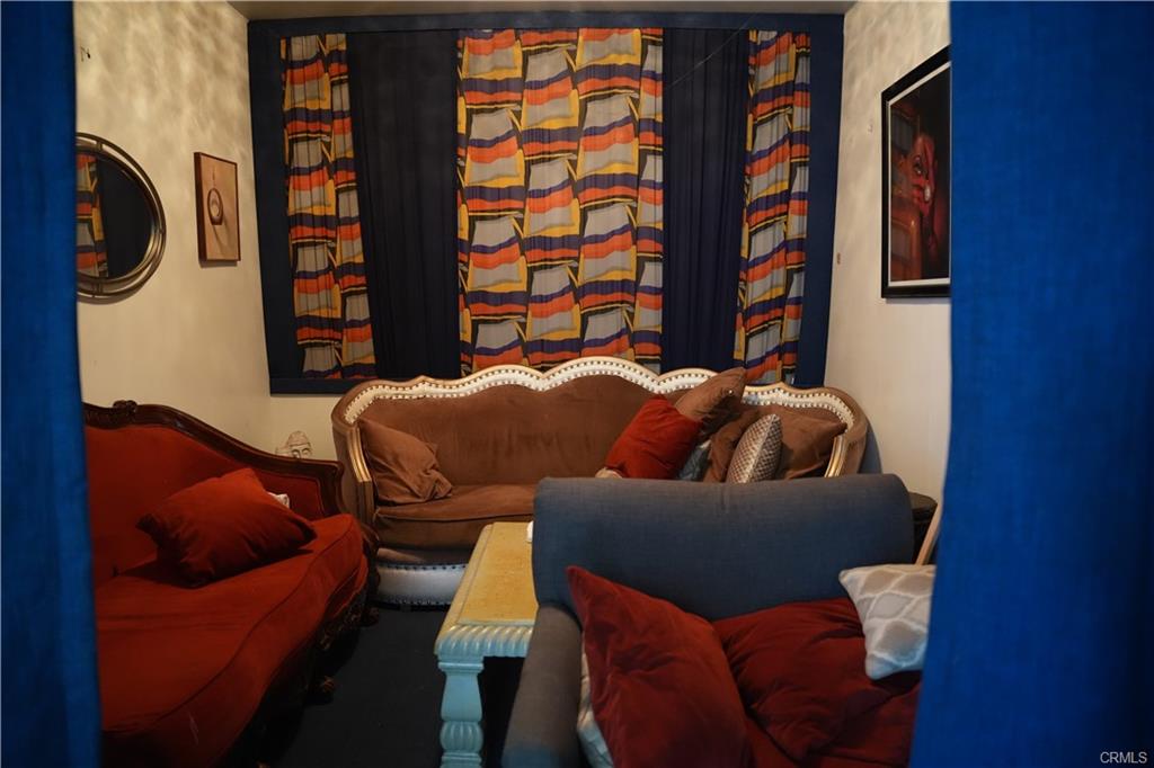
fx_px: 769
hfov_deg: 73.8
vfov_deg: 53.1
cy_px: 384
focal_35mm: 24
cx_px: 577
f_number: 2.8
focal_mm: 24
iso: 5000
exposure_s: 1/160
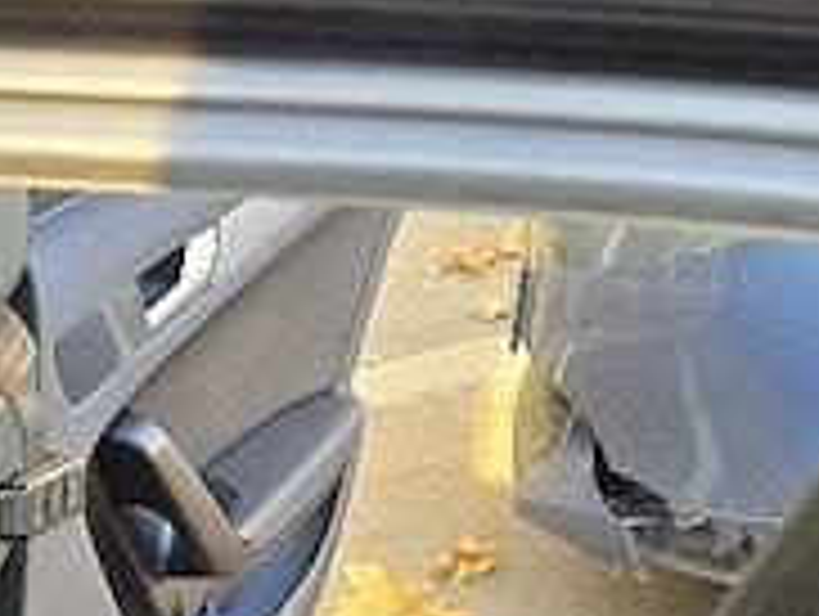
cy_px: 1506
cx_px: -63
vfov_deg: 11.8
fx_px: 2393
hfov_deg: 18.7
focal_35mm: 101
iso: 125
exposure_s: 1/101
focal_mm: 6.3
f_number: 1.7
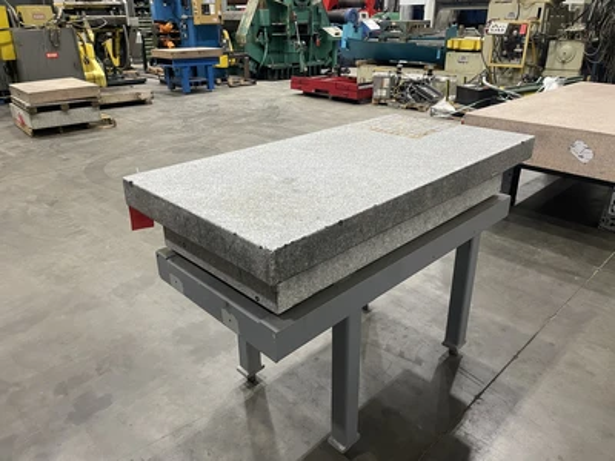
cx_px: 308
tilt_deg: -22.5
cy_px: 230
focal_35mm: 25
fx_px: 444
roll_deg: -0.5
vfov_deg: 54.9
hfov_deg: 69.4
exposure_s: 1/60
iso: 320
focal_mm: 5.1
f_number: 1.6
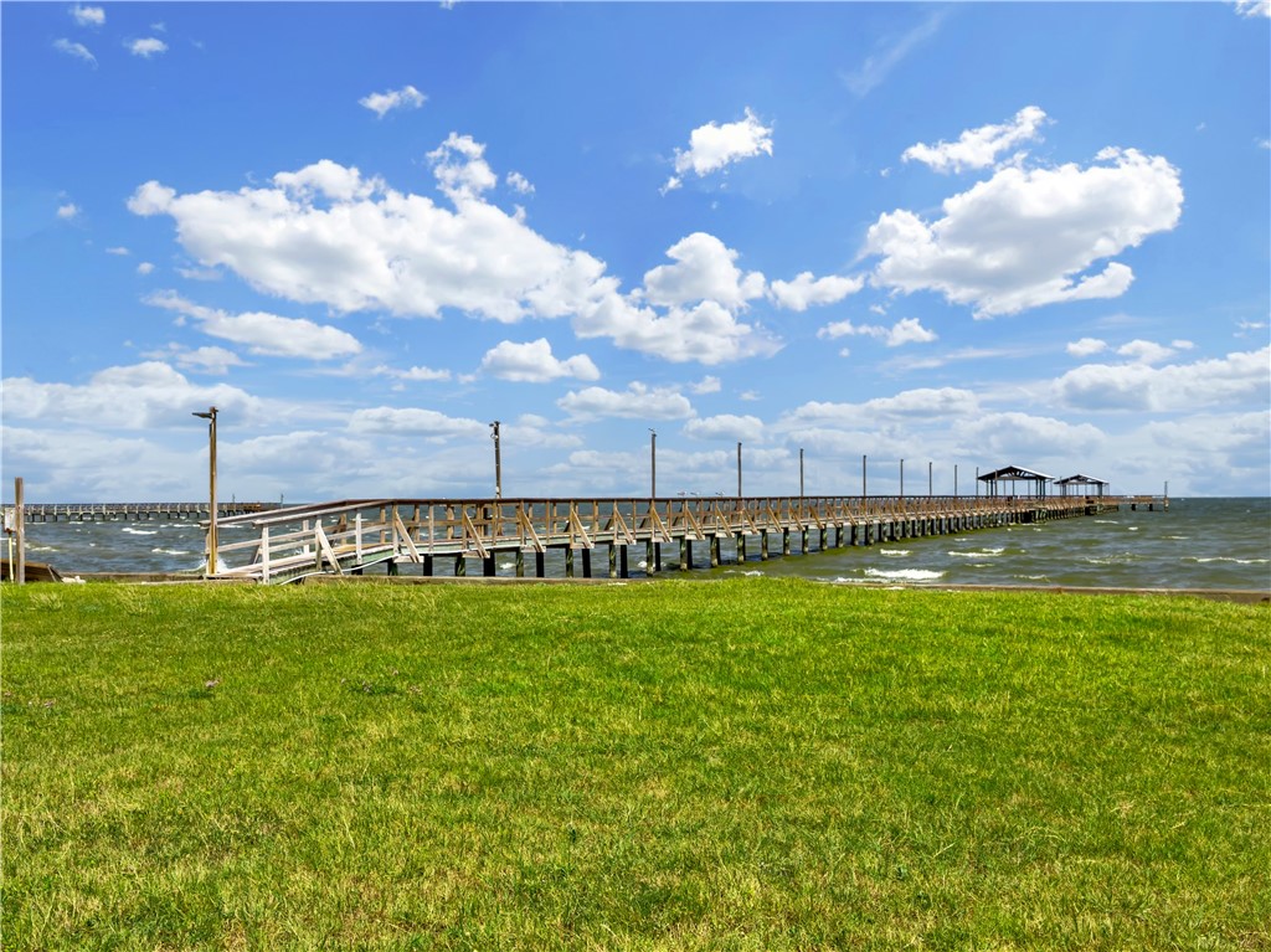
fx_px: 1431
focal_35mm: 39
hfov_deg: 47.9
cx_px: 636
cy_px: 476
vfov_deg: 36.8
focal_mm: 6.76
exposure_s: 1/6400
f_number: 1.8
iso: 64
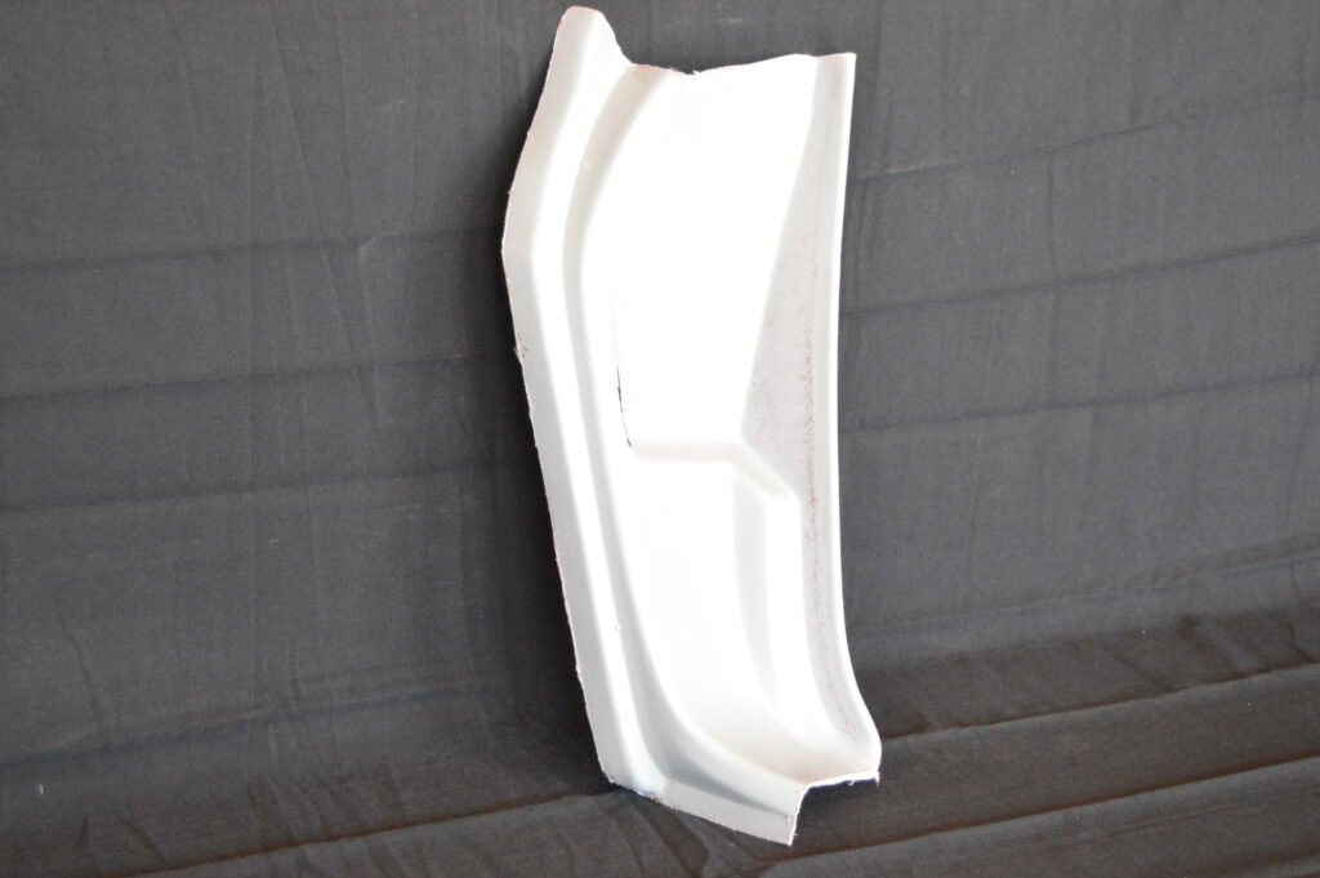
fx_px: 2308
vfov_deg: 21.5
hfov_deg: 31.9
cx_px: 660
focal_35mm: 63
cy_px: 439
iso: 3200
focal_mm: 42
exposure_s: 1/60
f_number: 5
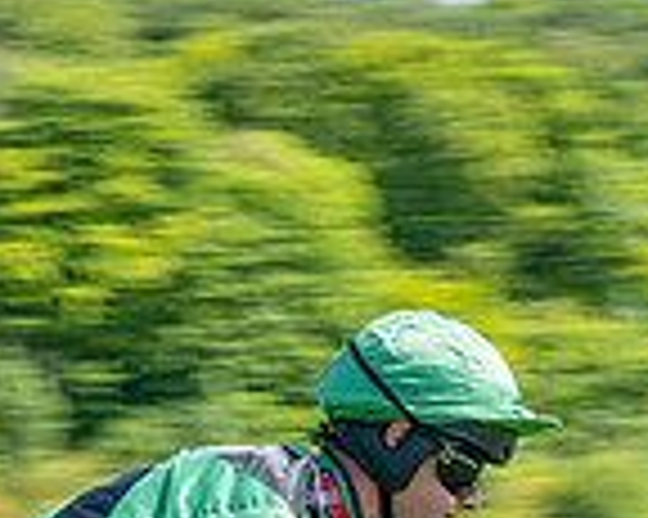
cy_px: 1000
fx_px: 5903
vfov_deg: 4.9
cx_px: -156
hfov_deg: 6.2
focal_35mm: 308
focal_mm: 70
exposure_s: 1/160
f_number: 18
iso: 200
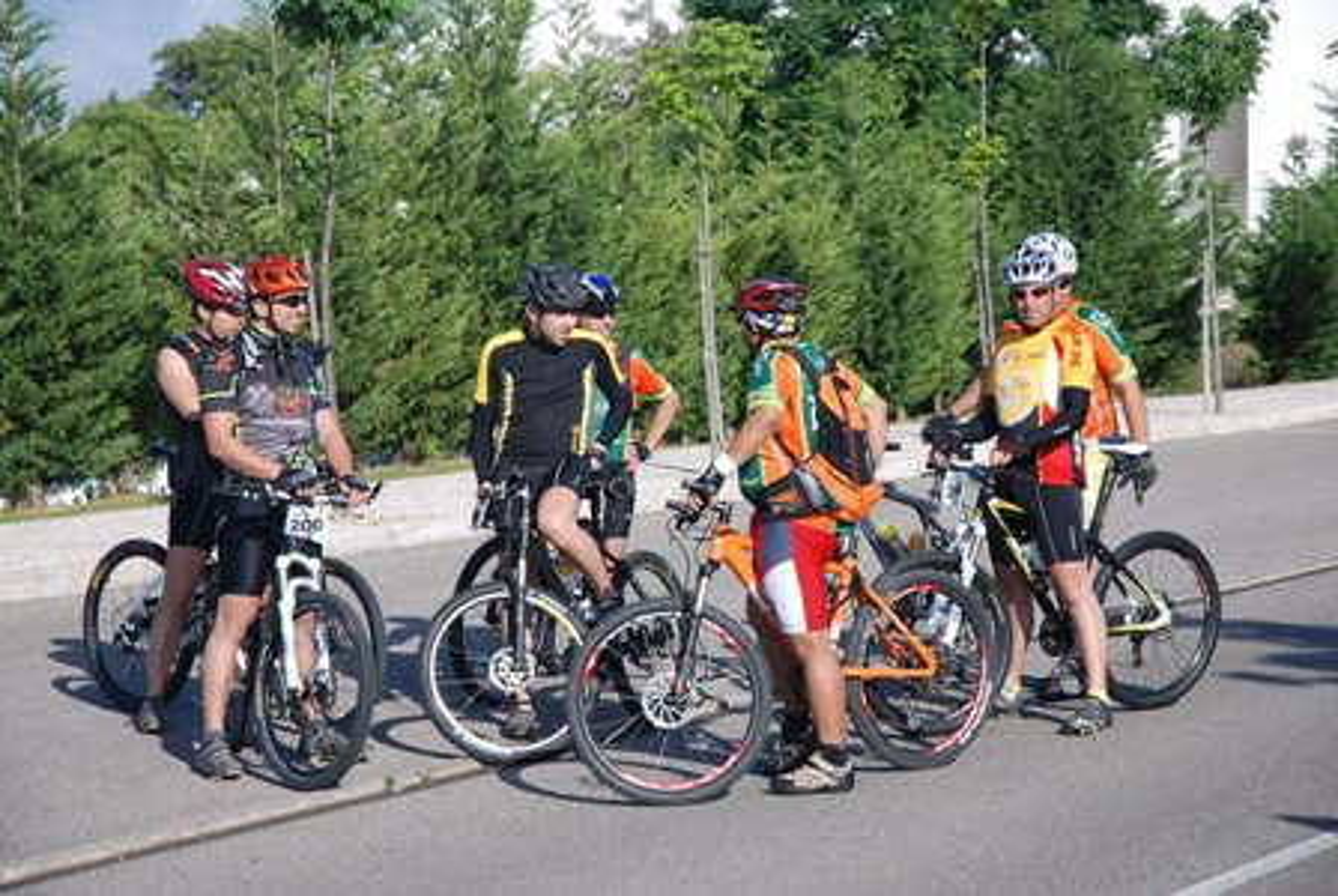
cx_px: 669
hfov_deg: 19.4
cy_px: 448
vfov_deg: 13.1
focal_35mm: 105
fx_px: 3908
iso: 160
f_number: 5.6
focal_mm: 70
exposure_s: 1/500
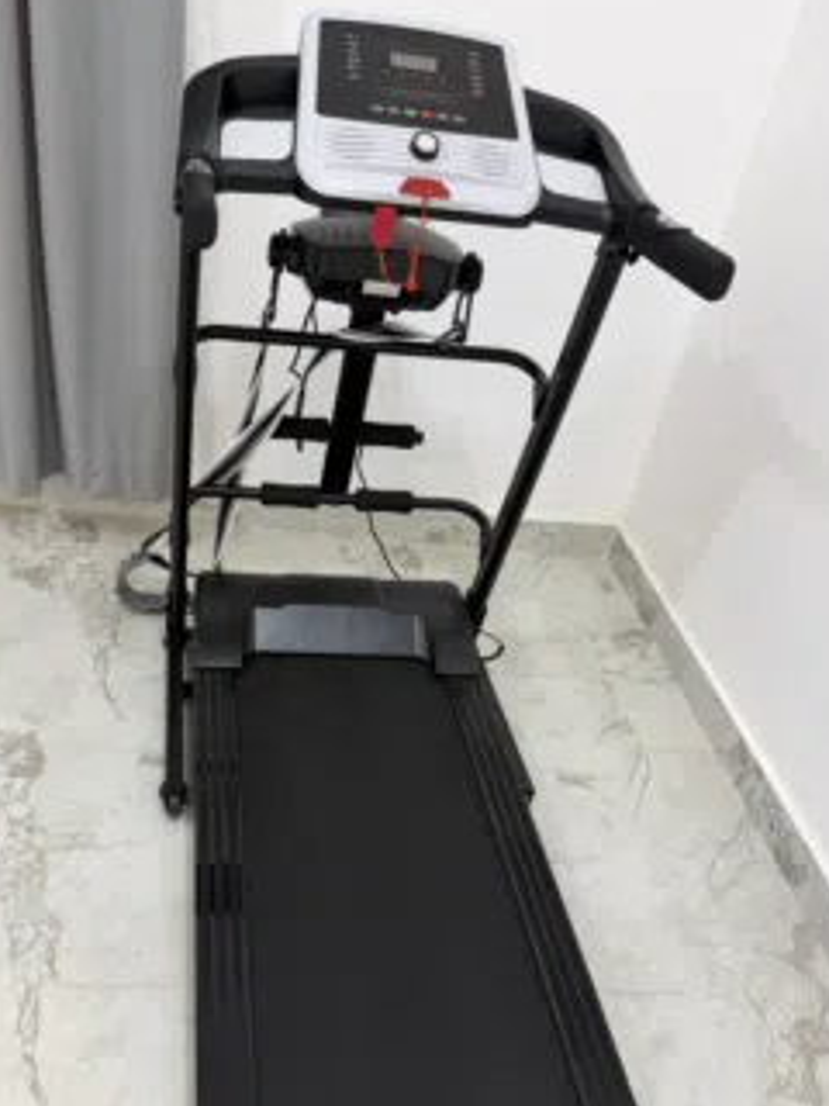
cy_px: 671
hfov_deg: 46.6
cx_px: 345
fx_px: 958
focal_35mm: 30
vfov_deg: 59.4
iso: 160
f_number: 1.78
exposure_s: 1/50
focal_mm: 6.76
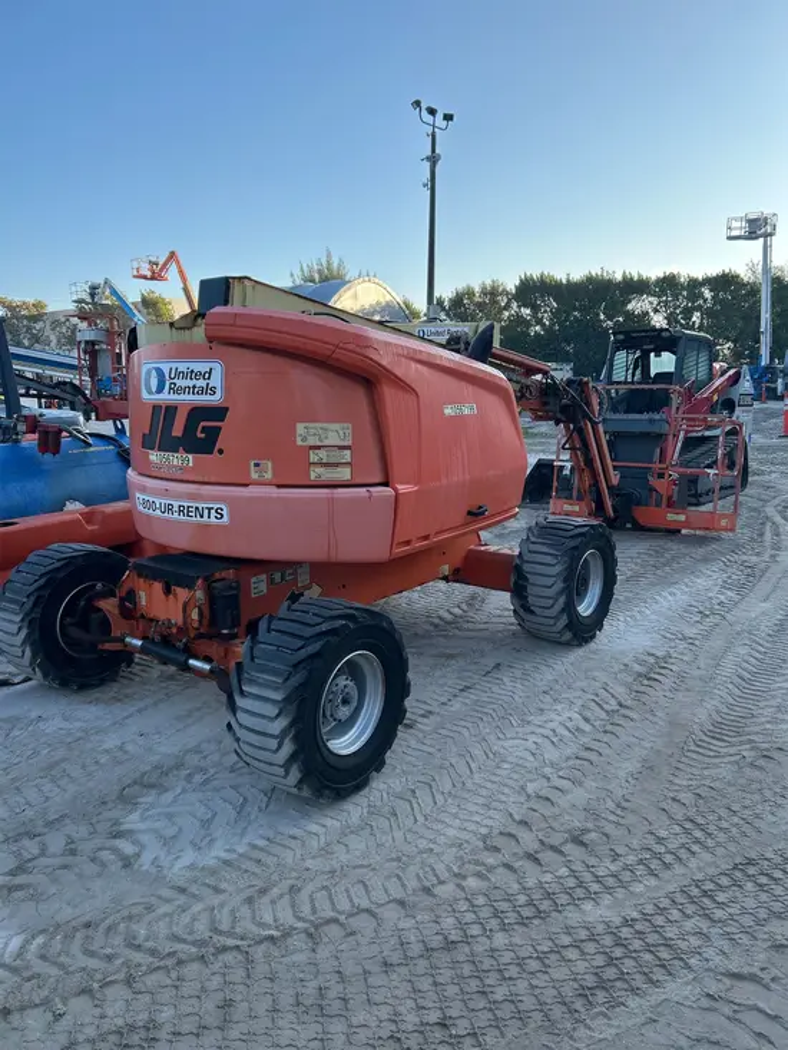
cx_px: 394
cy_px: 525
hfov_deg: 53.1
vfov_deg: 67.3
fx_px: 789
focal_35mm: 26
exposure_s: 1/1597
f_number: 1.5
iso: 50
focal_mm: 5.7
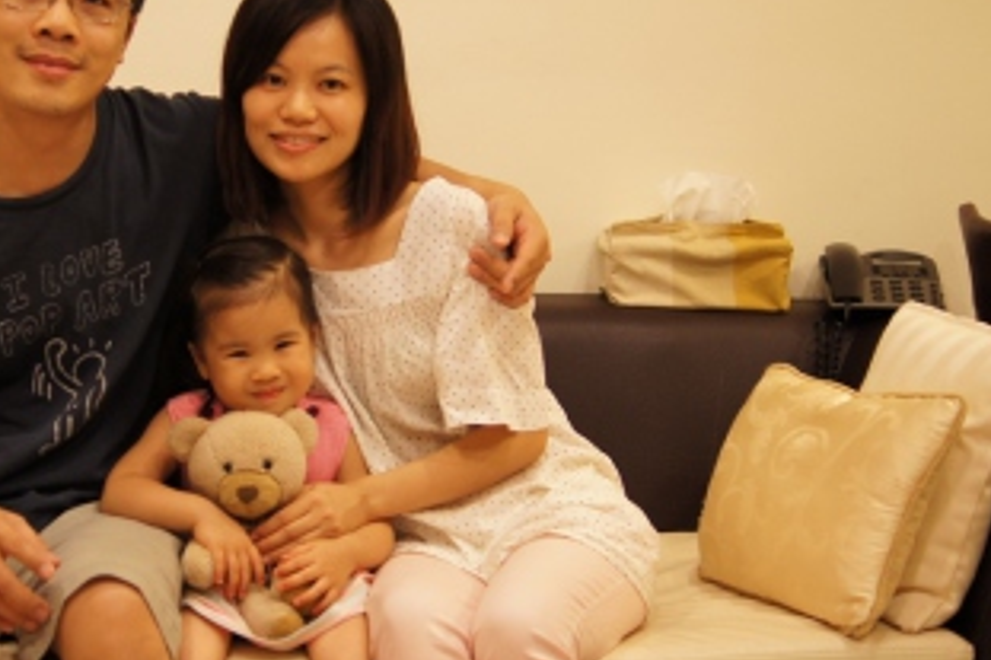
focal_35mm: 79
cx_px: 306
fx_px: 2167
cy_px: 332
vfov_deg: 17.3
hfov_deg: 25.6
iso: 400
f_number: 2.2
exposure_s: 1/60
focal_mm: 35
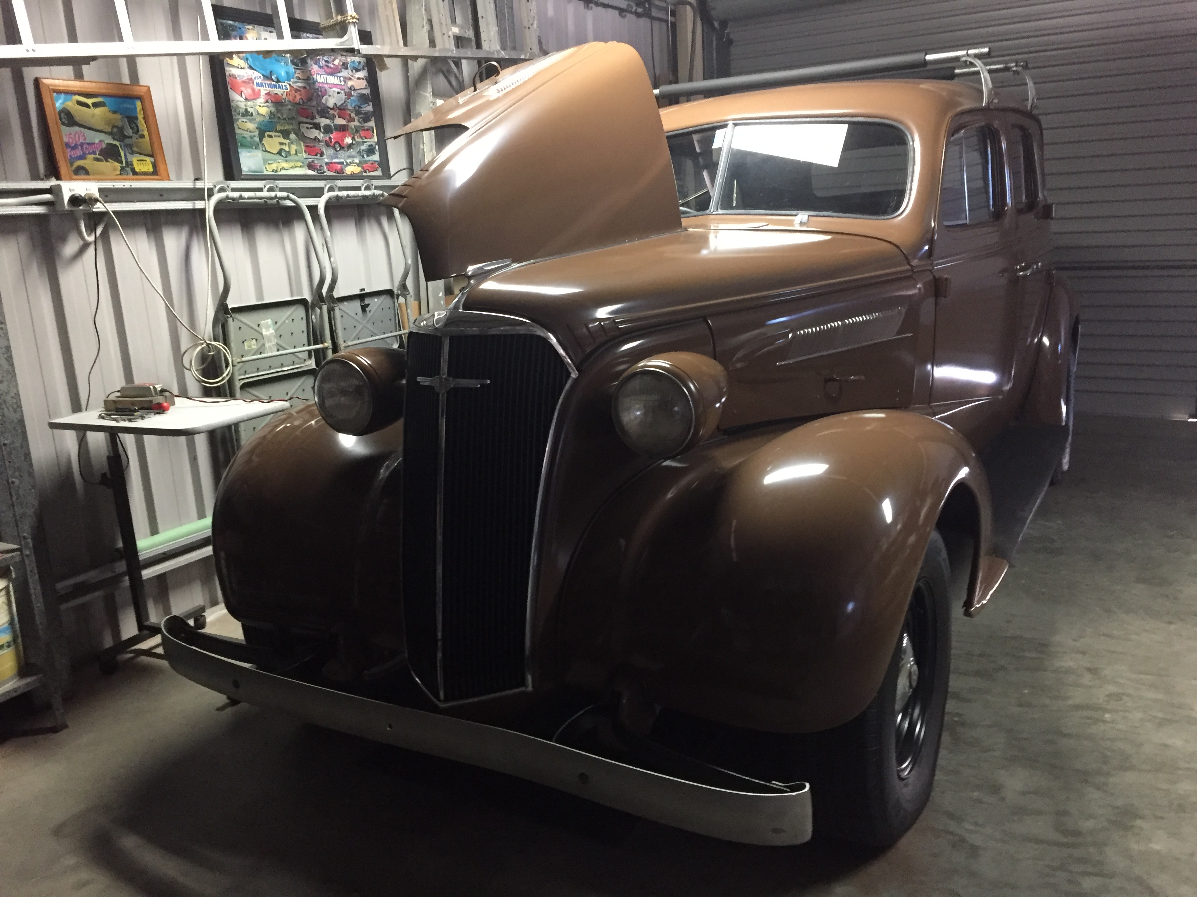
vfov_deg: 48.2
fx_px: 1003
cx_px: 598
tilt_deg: -13.7
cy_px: 448
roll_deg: +2.6
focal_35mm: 29
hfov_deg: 61.7
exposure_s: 1/17
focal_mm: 4.15
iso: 250
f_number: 2.2
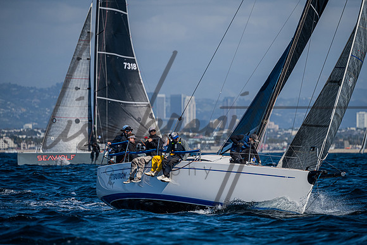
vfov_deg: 4.1
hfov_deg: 6.2
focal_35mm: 333
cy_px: 134
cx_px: 189
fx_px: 3391
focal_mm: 290
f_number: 5.3
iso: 400
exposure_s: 1/6400
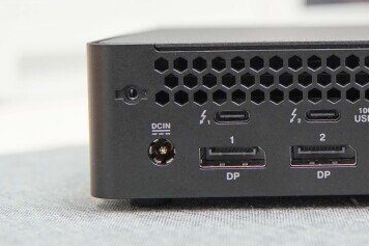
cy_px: 37
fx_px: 932
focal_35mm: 91
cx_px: 372
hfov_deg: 21.6
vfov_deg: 14.9
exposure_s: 1/60
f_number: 3.2
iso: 1600
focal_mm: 30
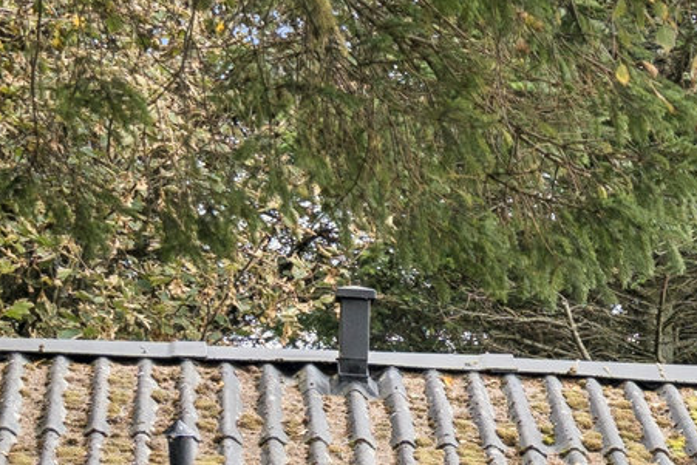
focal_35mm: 206
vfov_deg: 6.5
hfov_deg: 9.2
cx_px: 1541
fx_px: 3989
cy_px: 836
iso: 200
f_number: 4.5
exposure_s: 1/160
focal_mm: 31
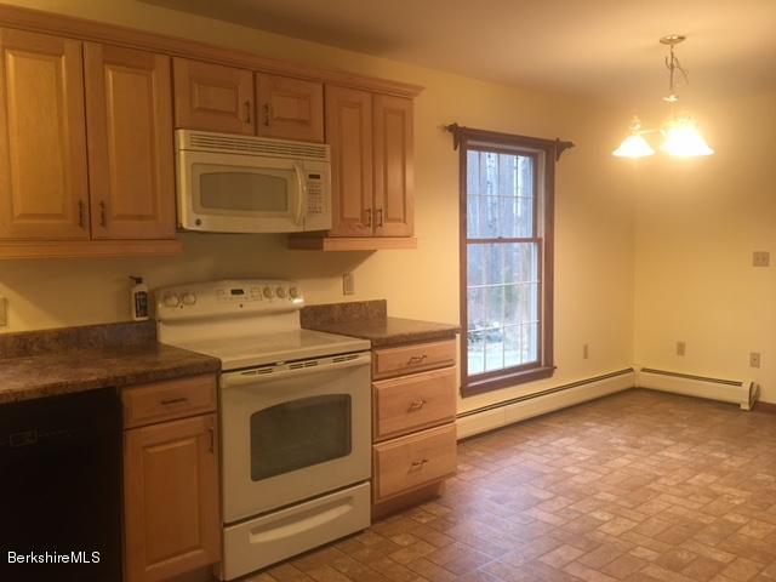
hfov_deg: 61.7
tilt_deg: -2.7
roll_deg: +1.1
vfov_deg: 48.2
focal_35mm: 29
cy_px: 291
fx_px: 650
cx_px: 388
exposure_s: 1/15
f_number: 2.2
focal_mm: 4.15
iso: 64
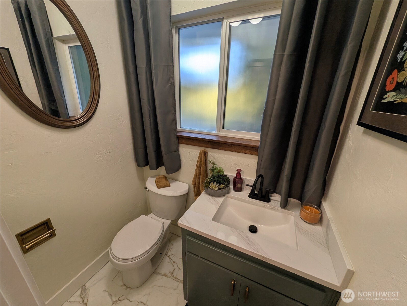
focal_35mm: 12
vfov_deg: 94.6
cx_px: 204
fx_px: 141
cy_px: 153
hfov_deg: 110.5
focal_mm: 2.02
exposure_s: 1/163
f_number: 1.7
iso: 50
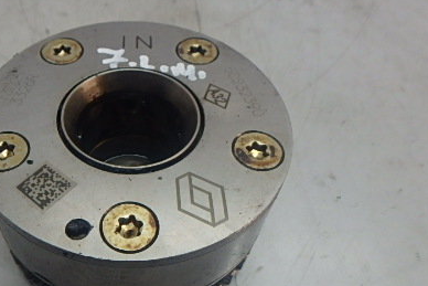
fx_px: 428
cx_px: 133
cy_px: 191
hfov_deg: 51.8
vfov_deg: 36.5
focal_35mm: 36
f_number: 3.5
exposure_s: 1/50
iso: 200
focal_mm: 3.7
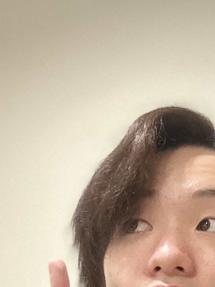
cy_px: 410
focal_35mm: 89
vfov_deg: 19.6
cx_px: 226
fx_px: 737
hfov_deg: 16.2
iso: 400
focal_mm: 2.69
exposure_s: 1/39
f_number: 1.9
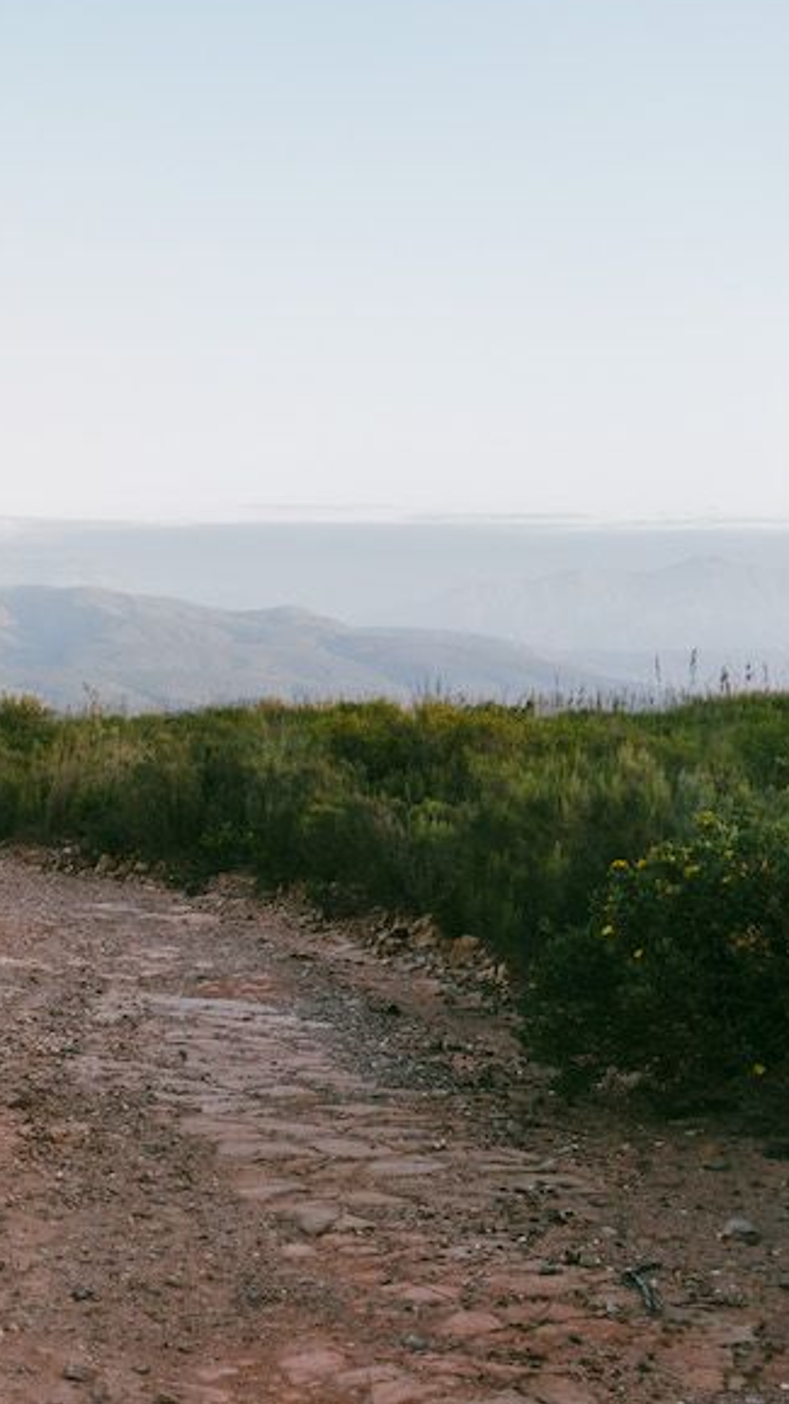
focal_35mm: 52
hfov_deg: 19.9
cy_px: 796
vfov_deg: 39.8
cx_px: -403
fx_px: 1935
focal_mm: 28
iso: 3200
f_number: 3.5
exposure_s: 1/2000
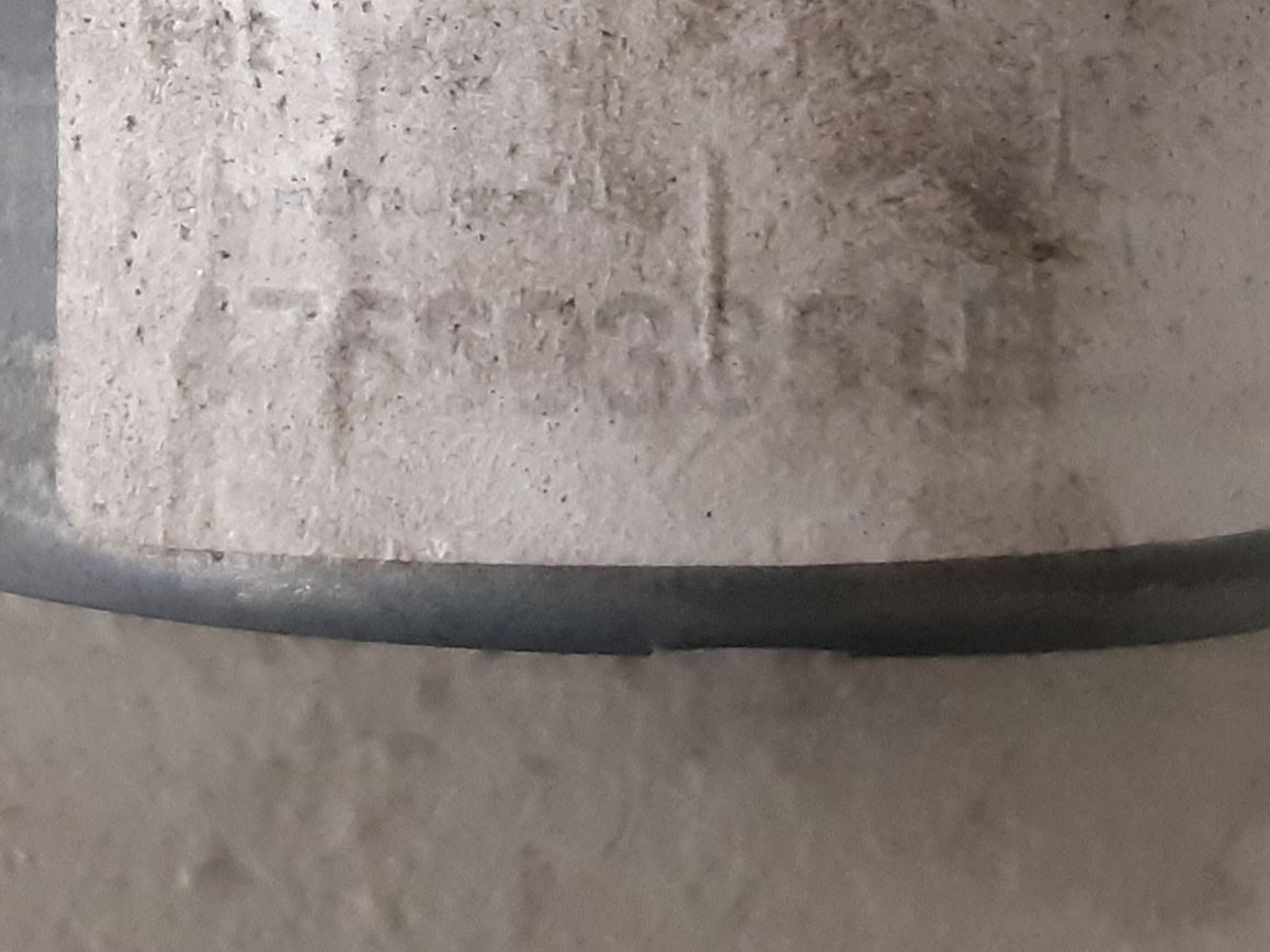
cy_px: 159
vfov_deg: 30.6
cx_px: 544
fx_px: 1687
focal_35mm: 46
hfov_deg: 41.2
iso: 250
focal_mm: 3.93
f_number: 1.7
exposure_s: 1/50
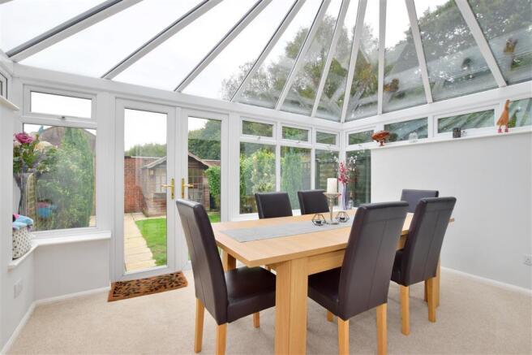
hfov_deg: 100.4
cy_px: 178
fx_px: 222
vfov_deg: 77.3
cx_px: 266
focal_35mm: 15
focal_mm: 10
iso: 400
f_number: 11
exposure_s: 1/30
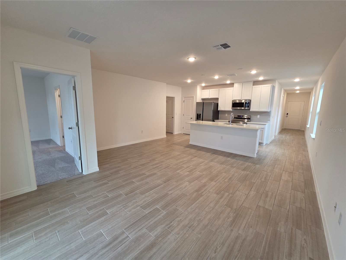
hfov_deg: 106.2
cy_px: 130
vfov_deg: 89.9
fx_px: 130
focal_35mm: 13
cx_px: 173
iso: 200
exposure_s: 1/120
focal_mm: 2.2
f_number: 2.2
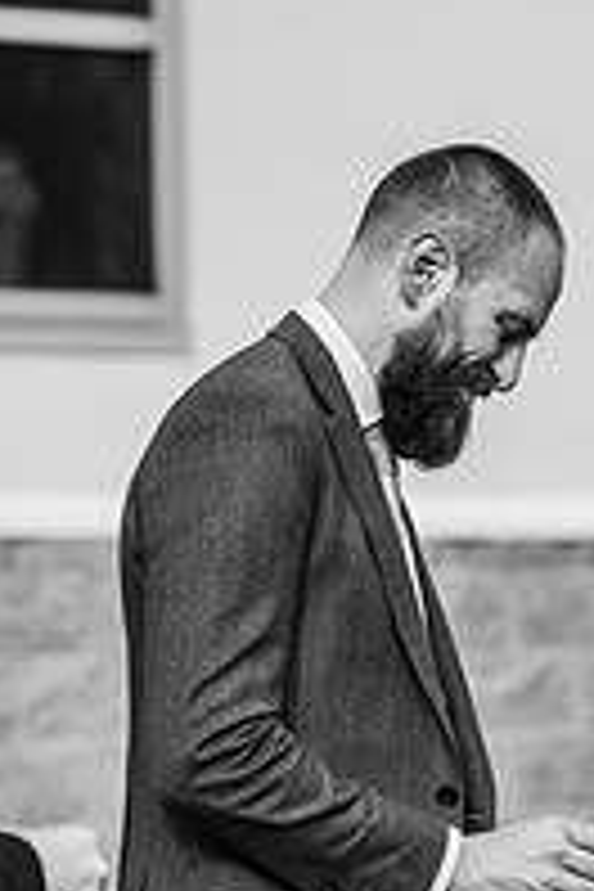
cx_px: 446
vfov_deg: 10.6
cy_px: 918
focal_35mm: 193
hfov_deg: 7.1
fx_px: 4776
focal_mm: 85
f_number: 2.8
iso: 200
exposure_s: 1/1600
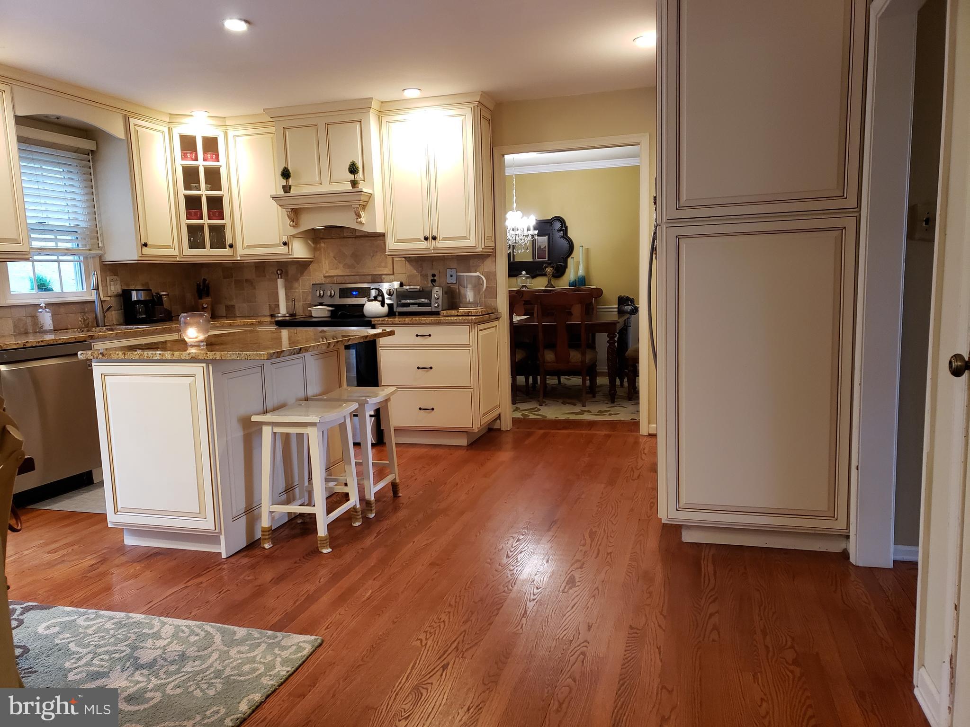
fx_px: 729
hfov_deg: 67.3
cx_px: 485
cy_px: 364
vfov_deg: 53.1
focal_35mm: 26
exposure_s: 1/40
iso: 320
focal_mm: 4.3
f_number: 1.5
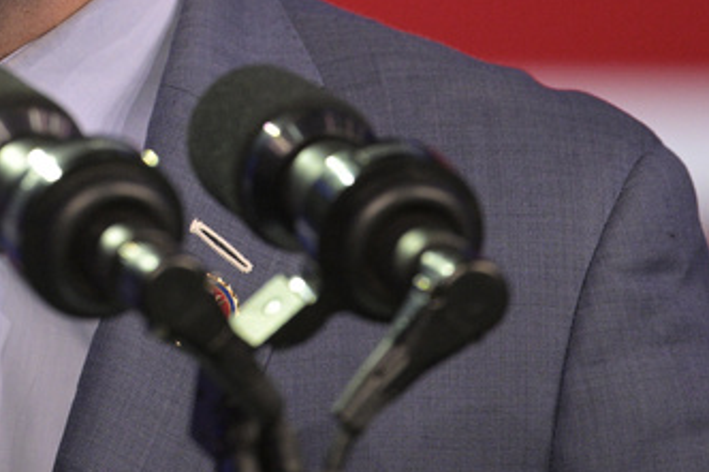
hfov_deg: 1.7
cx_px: -4
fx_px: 24290
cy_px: -213
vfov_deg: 1.1
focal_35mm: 1234
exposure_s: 1/400
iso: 2500
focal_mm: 400
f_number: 4.5
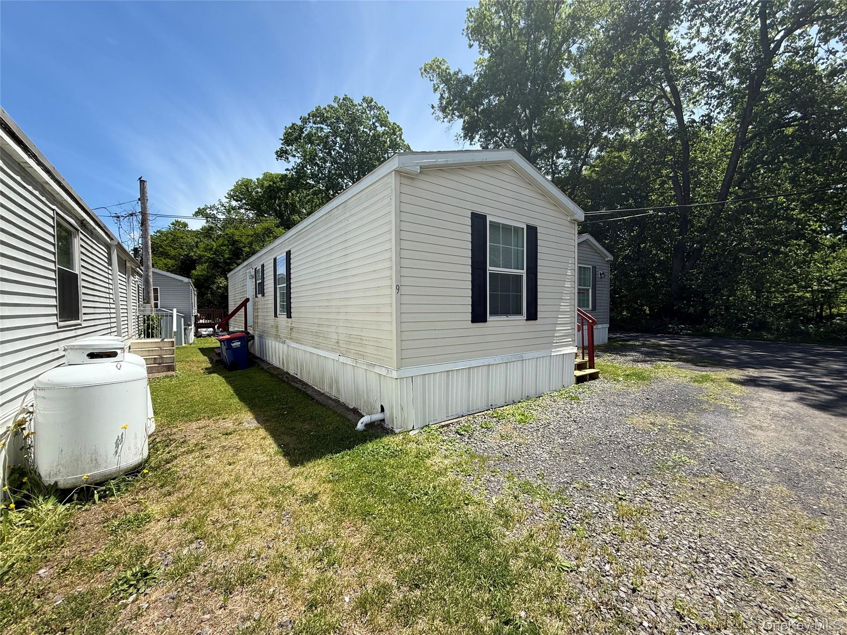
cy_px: 318
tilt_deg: -1.5
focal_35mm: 14
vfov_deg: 85.7
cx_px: 424
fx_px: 343
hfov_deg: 102.1
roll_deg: +0.5
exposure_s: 1/1698
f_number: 2.2
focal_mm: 2.22
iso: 50
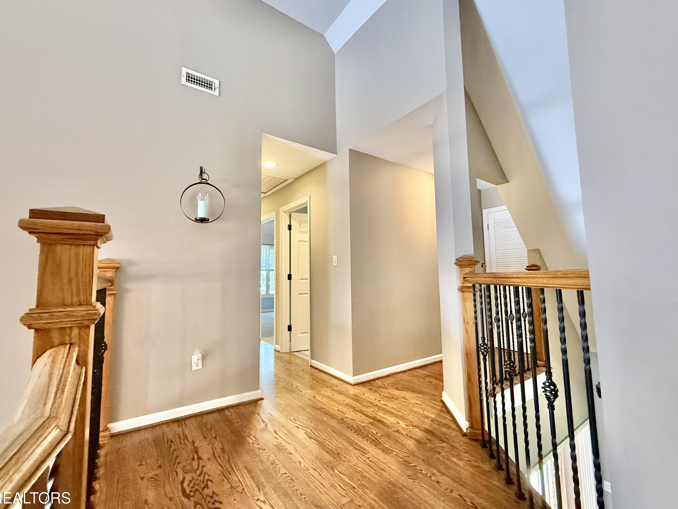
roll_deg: -0.2
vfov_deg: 81.7
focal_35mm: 15
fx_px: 294
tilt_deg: +6.3
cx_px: 319
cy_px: 250
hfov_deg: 98.1
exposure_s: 1/60
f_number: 2.2
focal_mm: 2.22
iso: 500
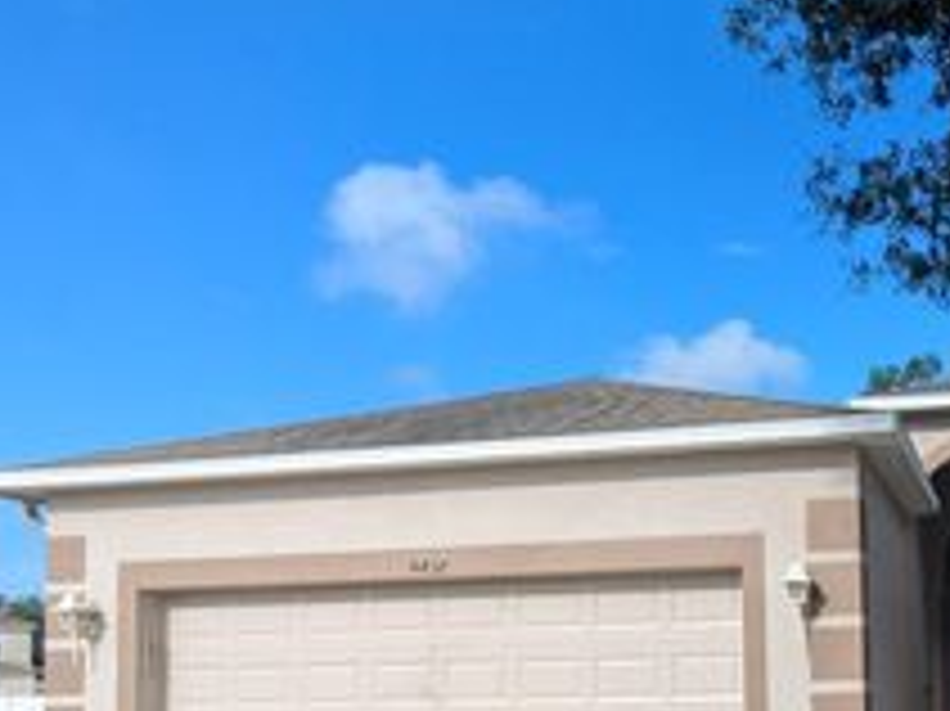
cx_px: 824
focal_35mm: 38
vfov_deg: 35.7
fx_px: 1042
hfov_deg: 45.2
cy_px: 626
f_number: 2.2
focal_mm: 2.35
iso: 63
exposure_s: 1/1125
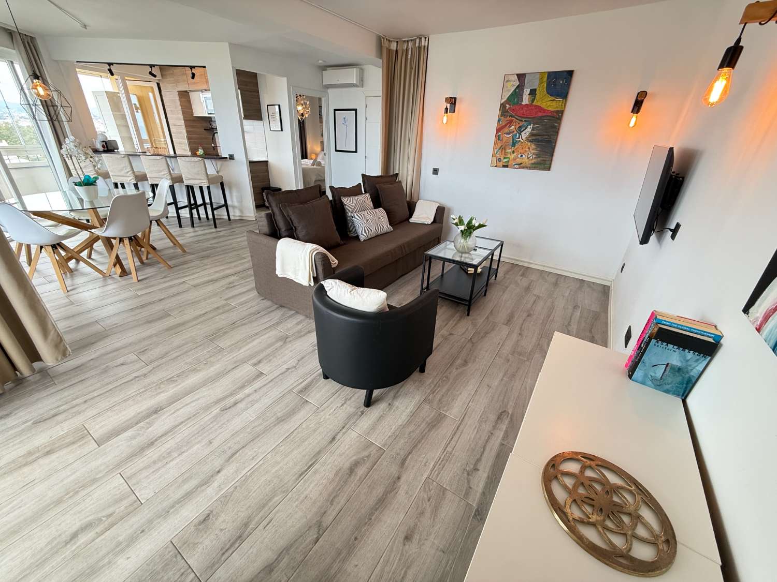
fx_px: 314
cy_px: 291
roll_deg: -1.8
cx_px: 388
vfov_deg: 85.7
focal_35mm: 14
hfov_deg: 102.1
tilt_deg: -26.2
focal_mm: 2.22
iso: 125
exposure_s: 1/100
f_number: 2.2
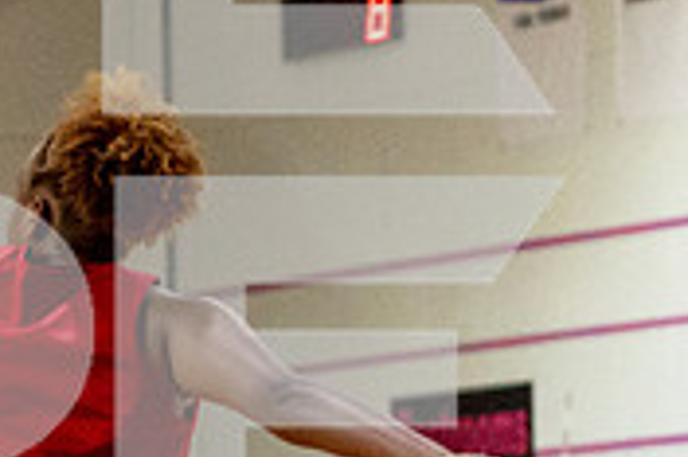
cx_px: -388
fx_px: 6606
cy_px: 155
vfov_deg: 4.0
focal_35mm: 346
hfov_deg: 5.9
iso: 2500
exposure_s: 1/800
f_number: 2.8
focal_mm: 70
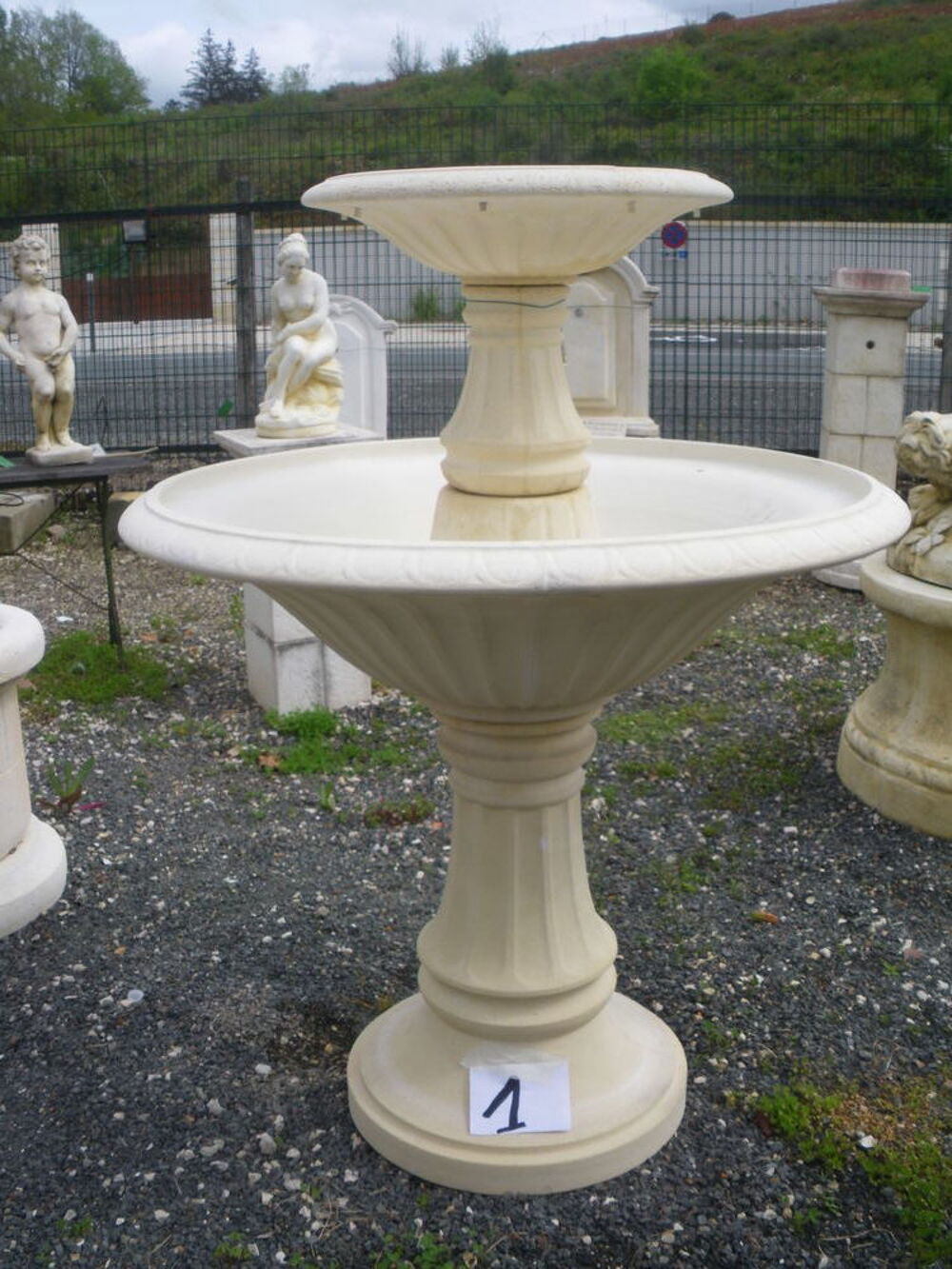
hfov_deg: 39.7
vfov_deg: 51.4
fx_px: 1320
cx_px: 476
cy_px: 634
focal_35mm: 36
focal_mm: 6.3
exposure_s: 1/200
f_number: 5.4
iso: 64
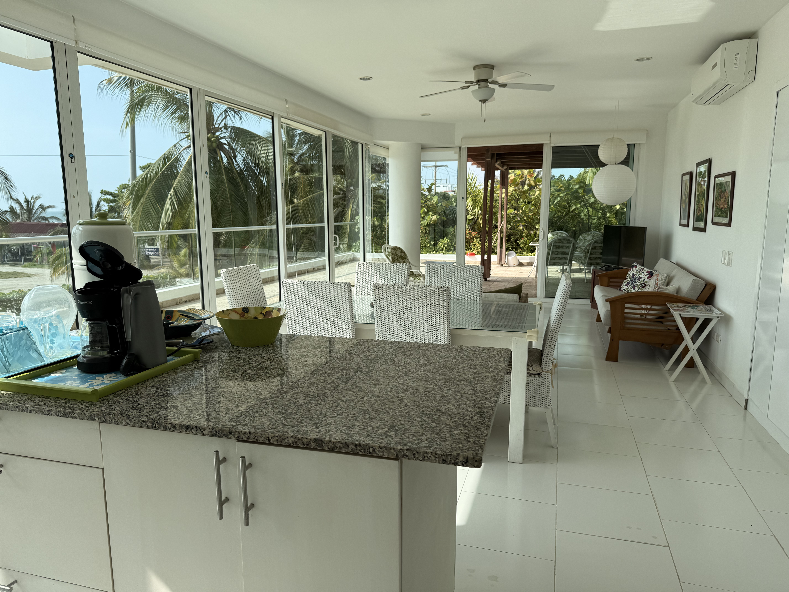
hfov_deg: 71.6
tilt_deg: -8.4
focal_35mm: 24
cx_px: 394
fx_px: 547
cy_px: 296
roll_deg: +0.2
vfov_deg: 56.8
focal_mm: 6.76
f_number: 1.78
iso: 80
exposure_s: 1/2611
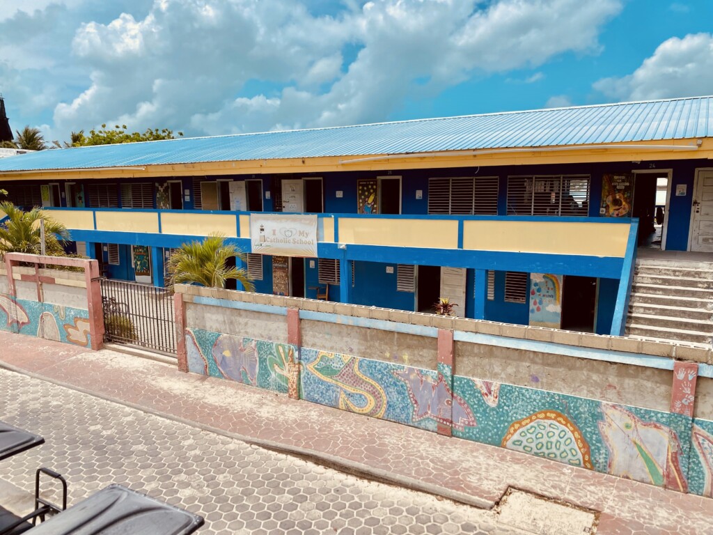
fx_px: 536
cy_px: 268
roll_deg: +0.1
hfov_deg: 67.3
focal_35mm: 26
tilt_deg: -9.2
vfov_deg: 53.1
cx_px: 356
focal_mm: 4.25
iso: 32
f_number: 1.8
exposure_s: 1/4115
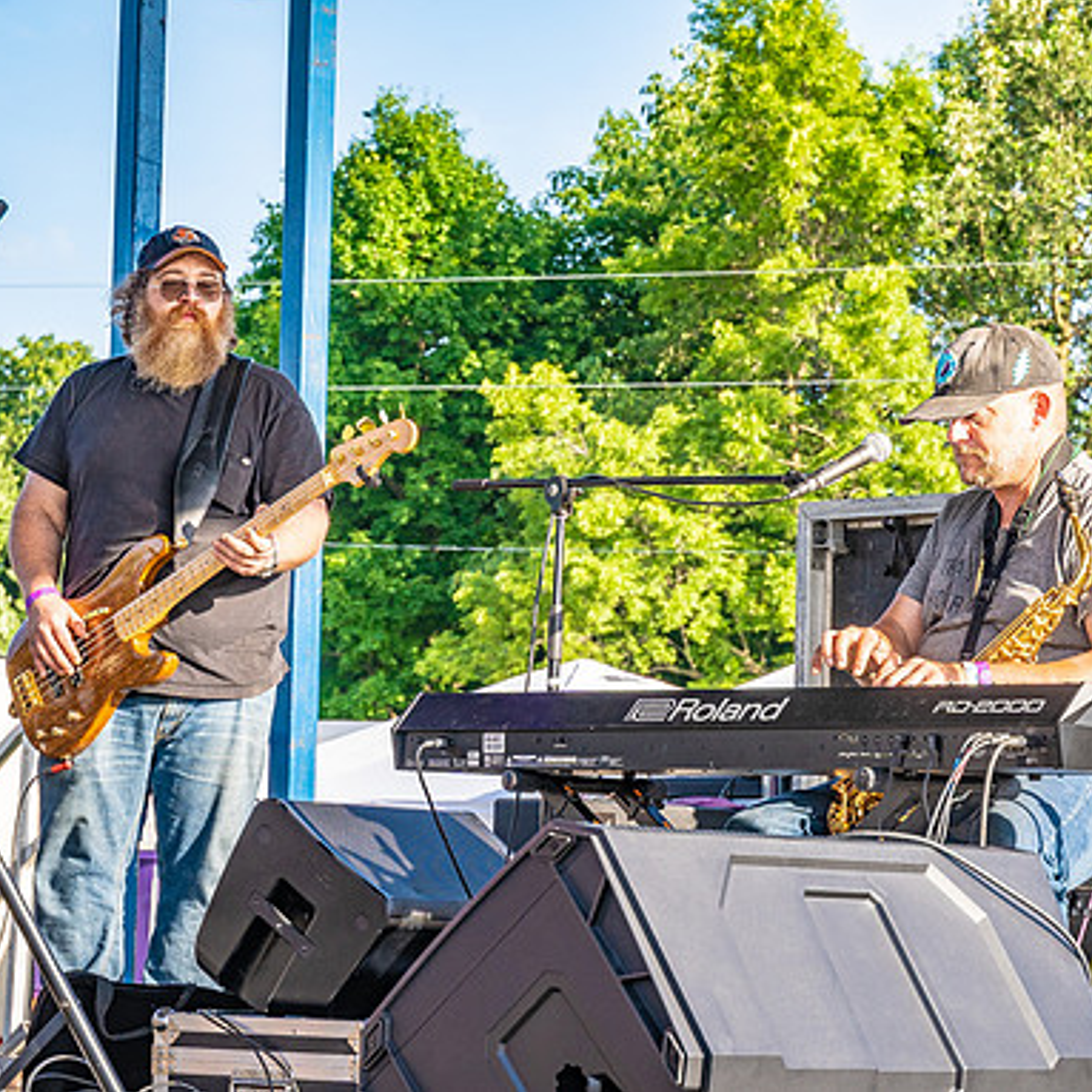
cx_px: 741
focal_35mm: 144
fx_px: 5139
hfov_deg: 12.1
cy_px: 543
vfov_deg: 12.1
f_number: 9
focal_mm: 75
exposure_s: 1/200
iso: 250
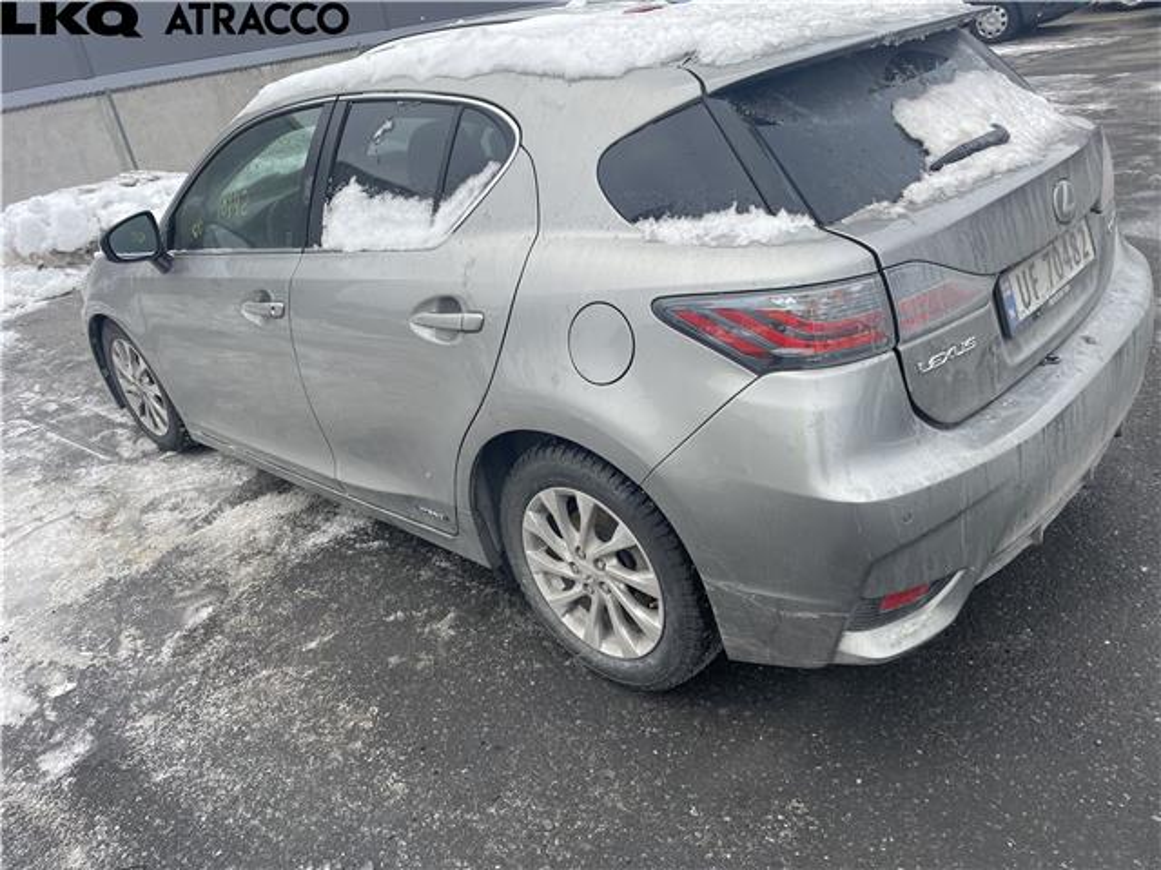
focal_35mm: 26
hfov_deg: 67.3
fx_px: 872
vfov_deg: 53.1
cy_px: 435
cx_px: 580
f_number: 1.6
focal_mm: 4.2
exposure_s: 1/371
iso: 32
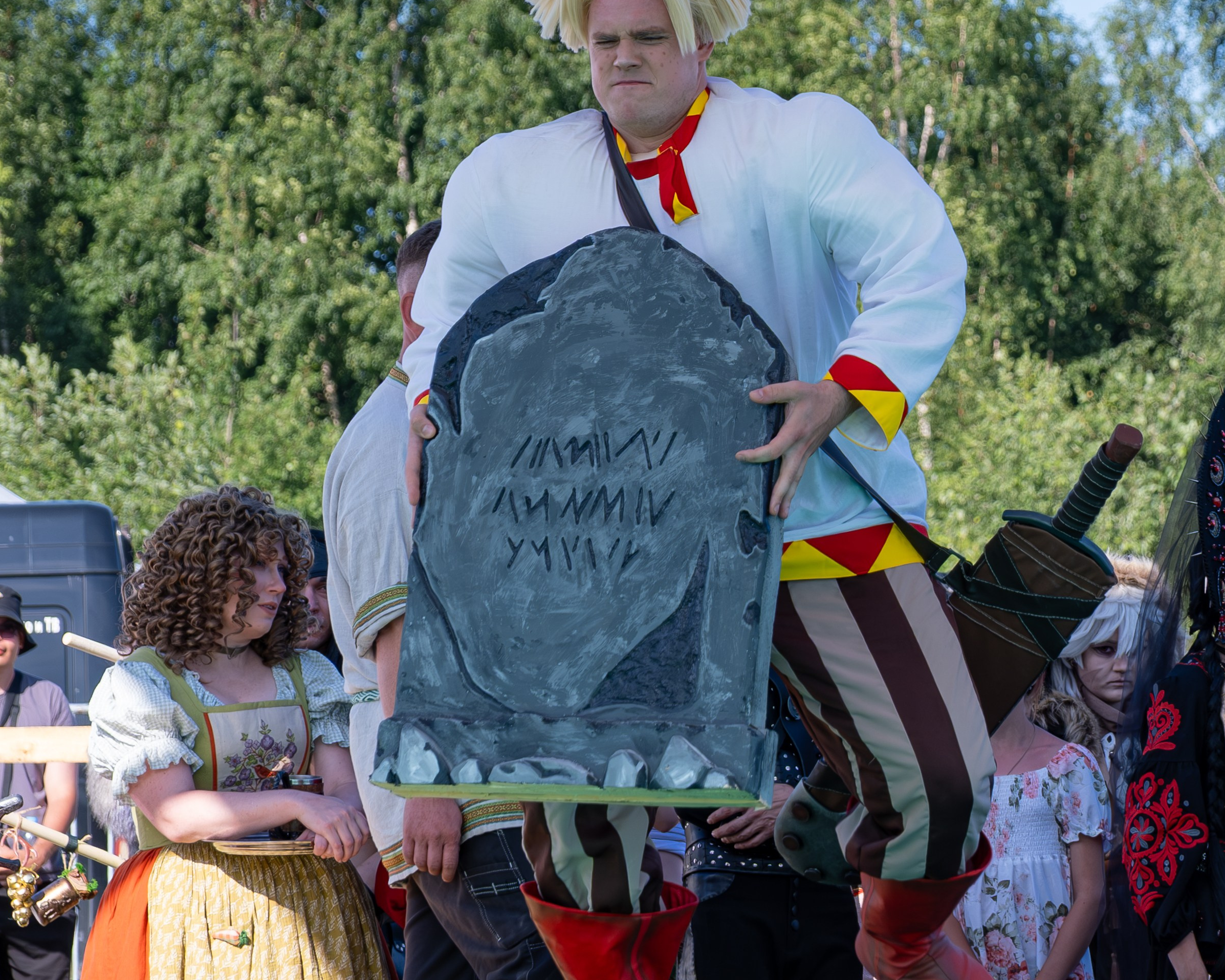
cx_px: 1037
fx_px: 7360
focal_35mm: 203
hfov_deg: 9.5
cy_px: 193
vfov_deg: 7.6
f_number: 4
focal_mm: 55
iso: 160
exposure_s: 1/800
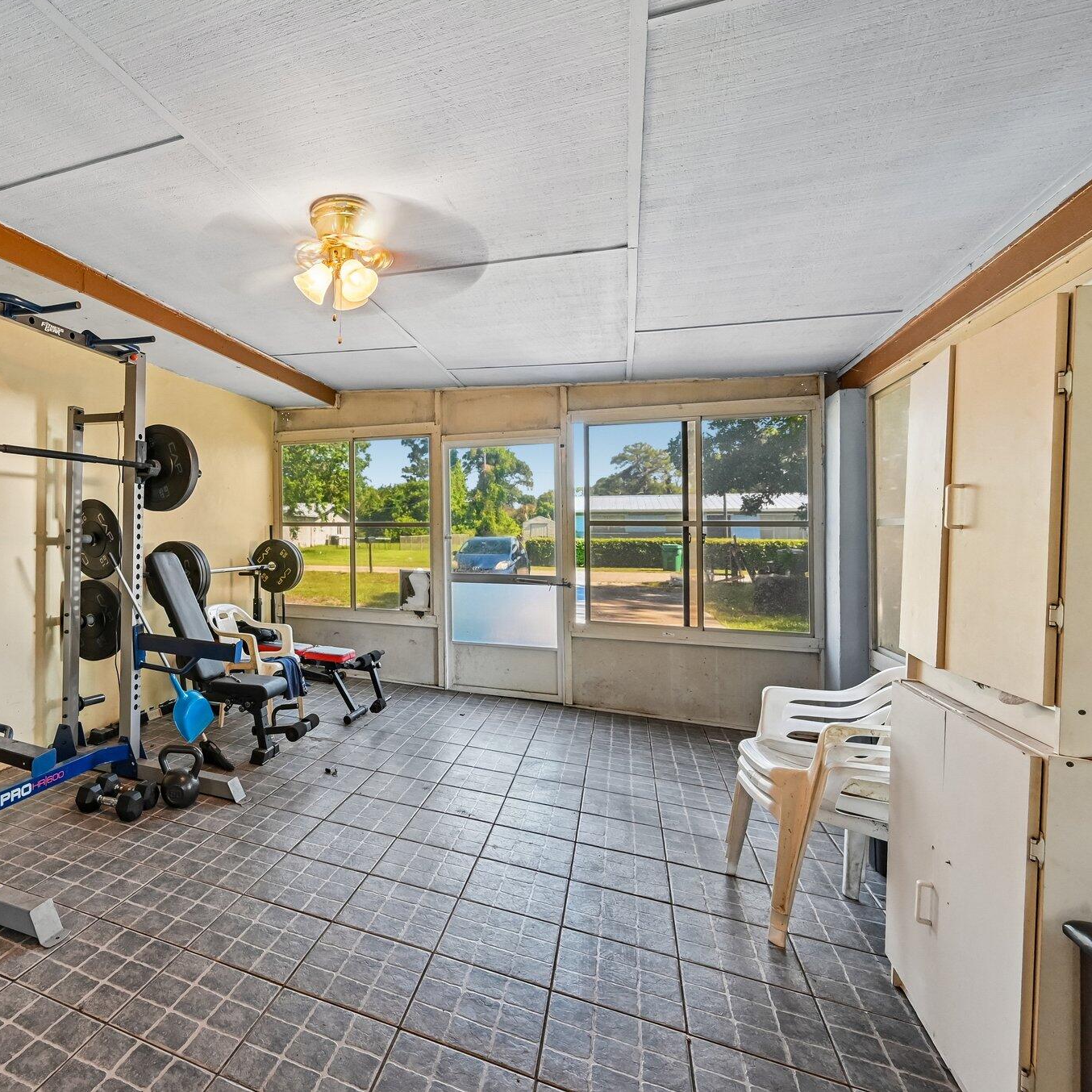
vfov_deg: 80.7
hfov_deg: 76.2
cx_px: 306
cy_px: 542
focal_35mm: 18
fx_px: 642
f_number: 8
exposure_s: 1/200
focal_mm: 14
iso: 3200
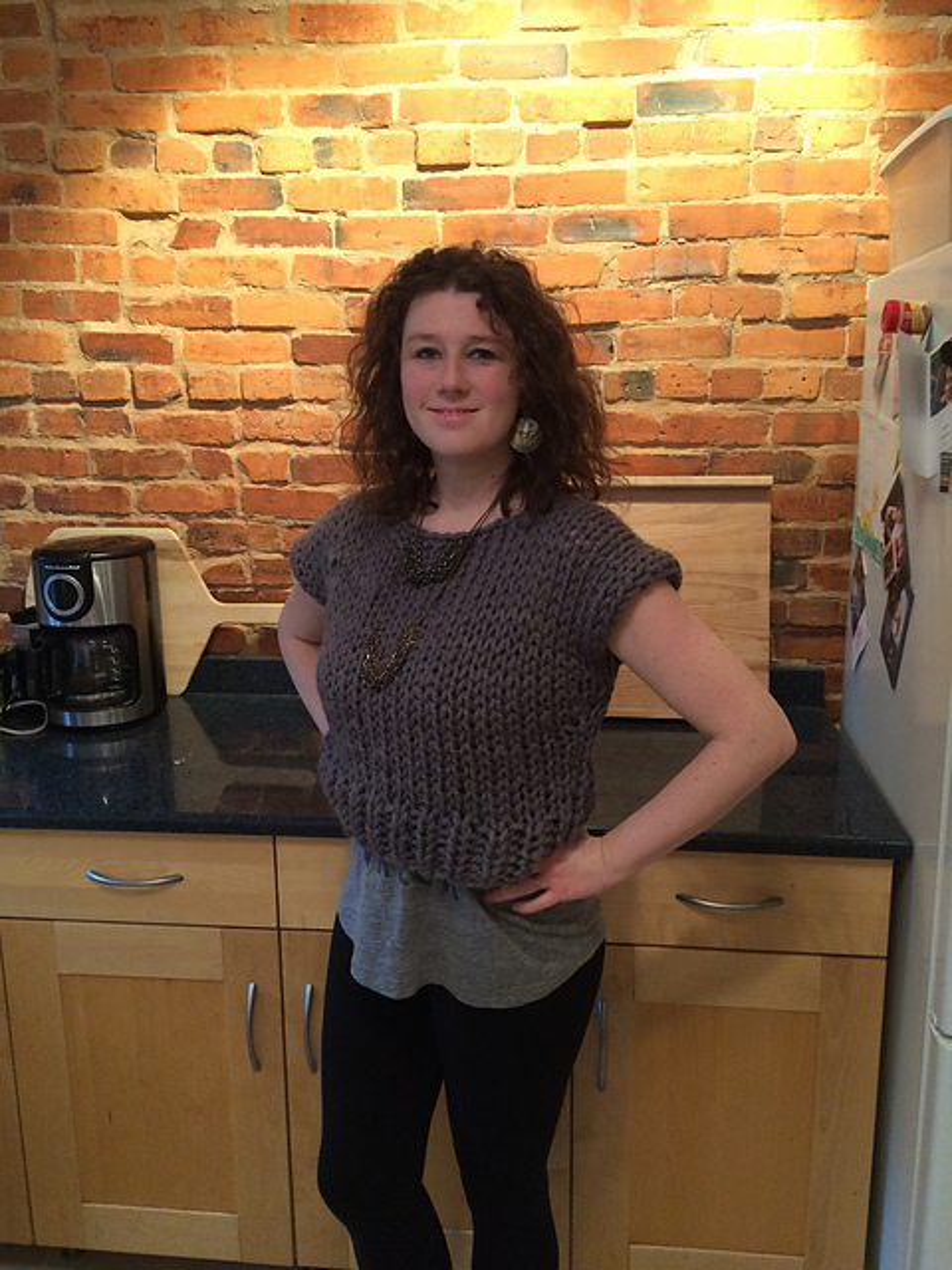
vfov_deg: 61.7
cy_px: 635
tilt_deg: -13.7
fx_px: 1063
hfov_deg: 48.2
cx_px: 476
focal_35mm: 29
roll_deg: +1.4
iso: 200
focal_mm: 4.15
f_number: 2.2
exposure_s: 1/30
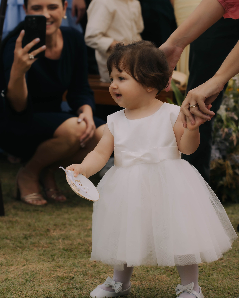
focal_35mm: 136
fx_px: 1202
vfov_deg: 14.2
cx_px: 116
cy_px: 162
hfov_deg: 11.4
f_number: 4.5
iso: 100
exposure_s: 1/1000
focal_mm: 75
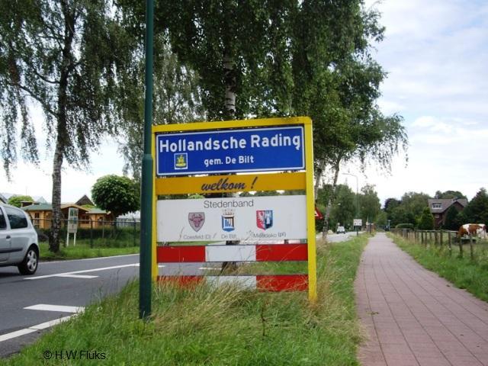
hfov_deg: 49.0
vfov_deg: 37.7
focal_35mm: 38
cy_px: 183
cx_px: 244
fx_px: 536
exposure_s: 1/640
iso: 64
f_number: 2.8
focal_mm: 7.9
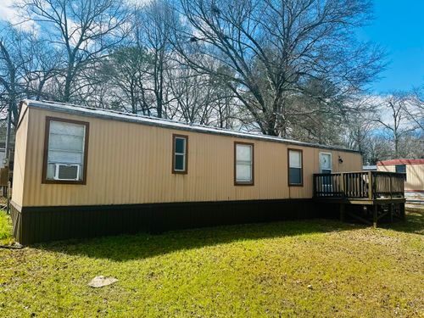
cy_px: 159
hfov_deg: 71.6
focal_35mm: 24
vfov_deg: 56.8
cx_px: 212
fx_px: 294
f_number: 1.78
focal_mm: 6.86
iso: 80
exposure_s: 1/3597
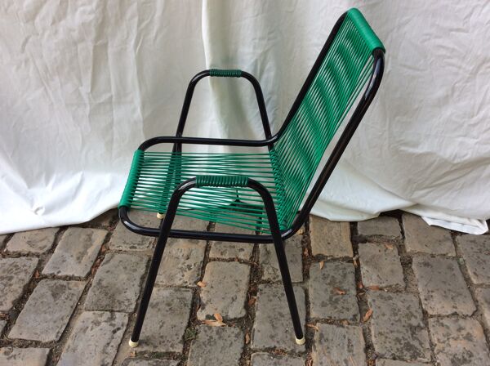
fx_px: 452
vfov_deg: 44.0
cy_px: 183
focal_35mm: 32
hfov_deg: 56.9
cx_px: 245
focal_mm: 3.3
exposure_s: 1/198
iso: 32
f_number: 2.4
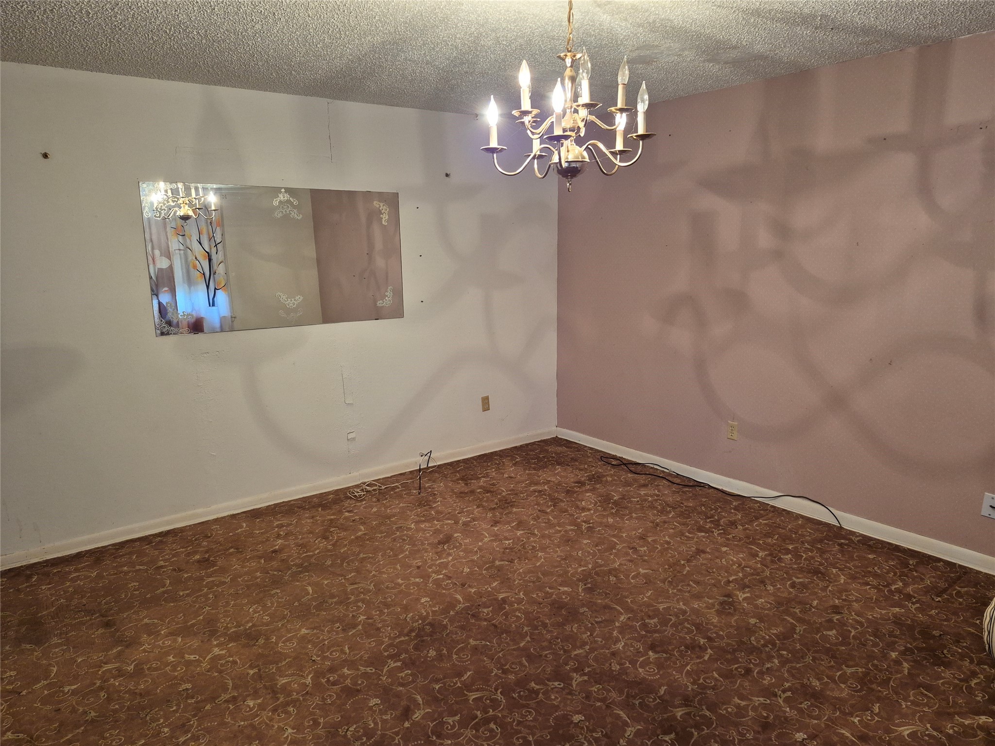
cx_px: 498
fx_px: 661
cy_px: 373
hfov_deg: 73.9
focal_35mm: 23
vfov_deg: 58.9
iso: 640
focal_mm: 5.4
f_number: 1.8
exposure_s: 1/120
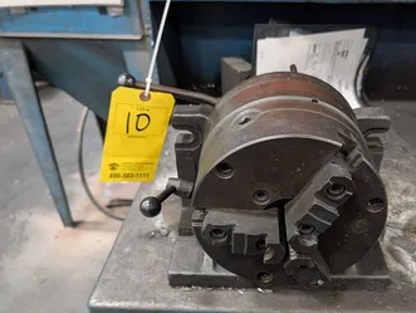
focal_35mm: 29
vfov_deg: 48.2
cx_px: 249
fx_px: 349
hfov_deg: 61.1
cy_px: 178
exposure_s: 1/120
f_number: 1.68
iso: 761
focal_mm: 6.9
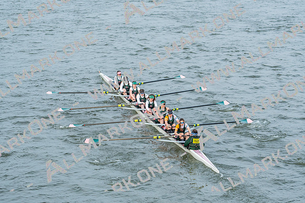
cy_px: 102
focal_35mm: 142
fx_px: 1208
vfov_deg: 9.6
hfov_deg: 14.4
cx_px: 152
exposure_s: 1/1600
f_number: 3.5
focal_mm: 95
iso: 400
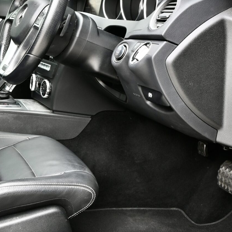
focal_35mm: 76
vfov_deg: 22.6
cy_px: 52
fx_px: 574
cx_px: -63
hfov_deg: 20.9
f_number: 7.1
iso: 200
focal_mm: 19.5
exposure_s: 1/20
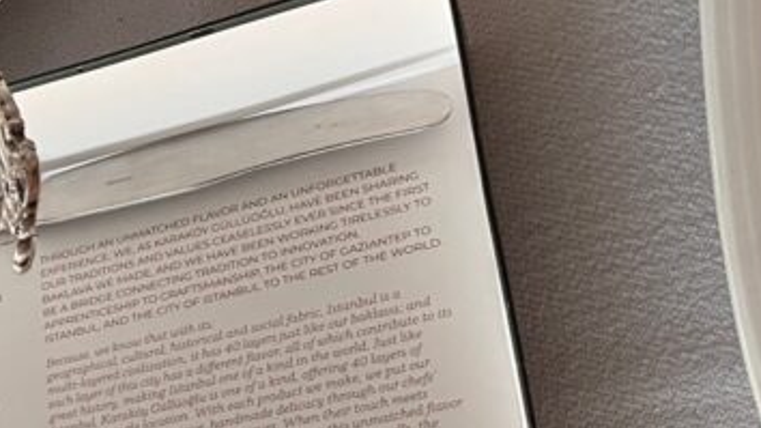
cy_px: 653
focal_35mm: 82
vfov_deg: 13.8
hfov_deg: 24.4
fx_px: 1654
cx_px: -41
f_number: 1.6
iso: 250
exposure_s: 1/60
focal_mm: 5.1
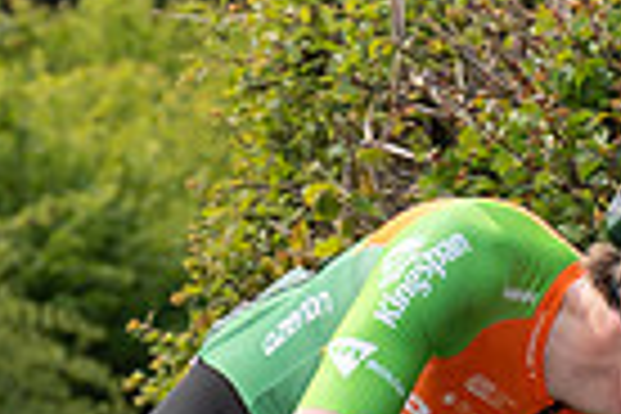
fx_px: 13368
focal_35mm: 775
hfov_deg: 2.7
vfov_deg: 1.8
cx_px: 885
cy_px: 456
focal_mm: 88
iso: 250
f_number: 5
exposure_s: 1/1000
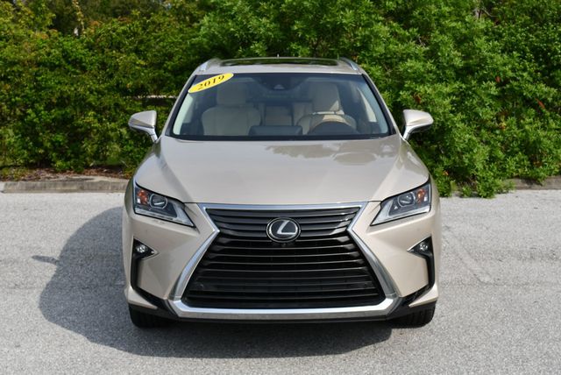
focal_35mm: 60
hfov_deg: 33.4
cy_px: 188
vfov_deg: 22.7
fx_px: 936
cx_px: 280
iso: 110
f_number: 8
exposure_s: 1/250
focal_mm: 30
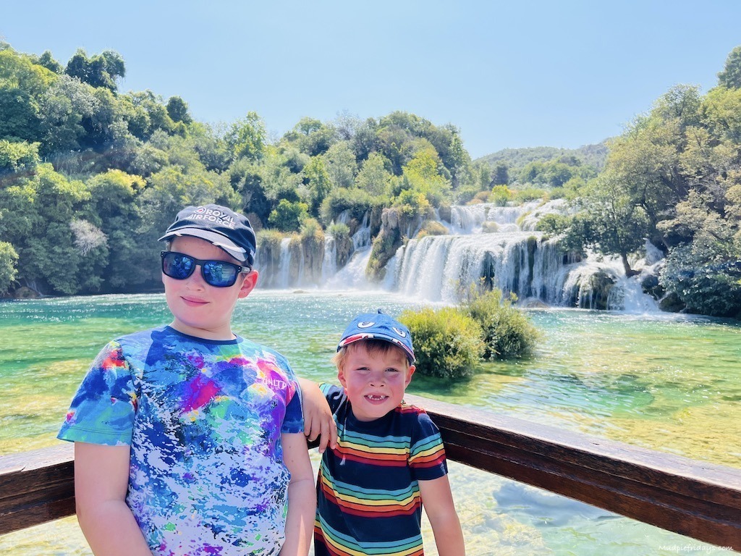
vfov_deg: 53.1
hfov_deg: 67.3
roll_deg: +0.6
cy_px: 278
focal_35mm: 26
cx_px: 370
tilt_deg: -3.0
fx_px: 557
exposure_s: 1/2571
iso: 50
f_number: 1.5
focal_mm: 5.7
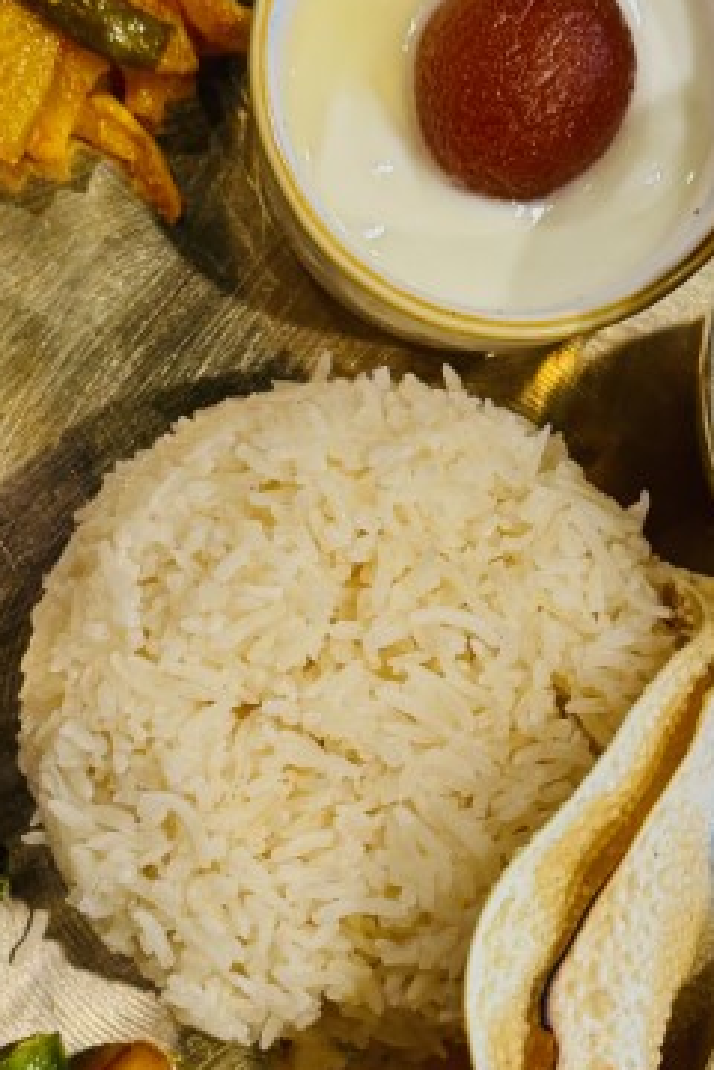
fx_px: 2112
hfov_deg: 19.2
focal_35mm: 71
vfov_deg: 28.4
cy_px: 660
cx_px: 298
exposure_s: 1/60
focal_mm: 6.76
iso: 250
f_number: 1.78
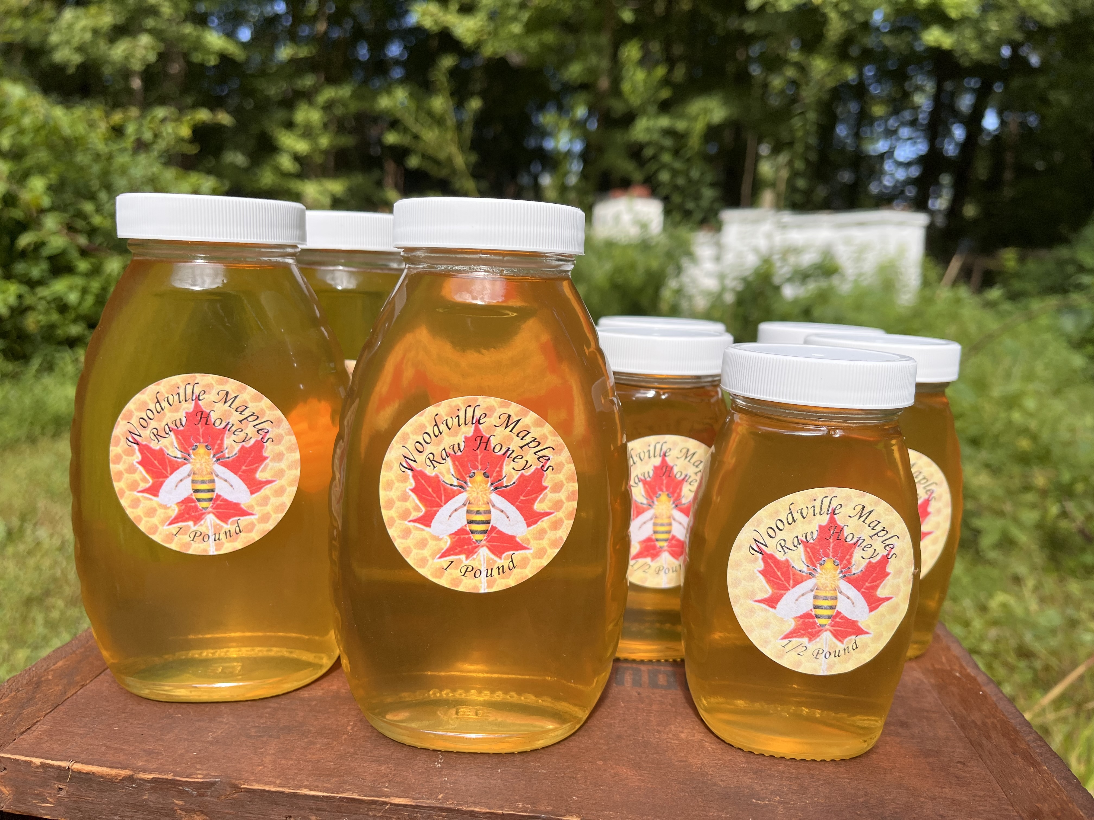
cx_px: 547
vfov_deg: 53.1
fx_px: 822
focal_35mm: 26
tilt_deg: -9.8
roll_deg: -1.9
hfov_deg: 67.3
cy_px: 410
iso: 50
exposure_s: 1/1294
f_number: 1.6
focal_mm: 5.1
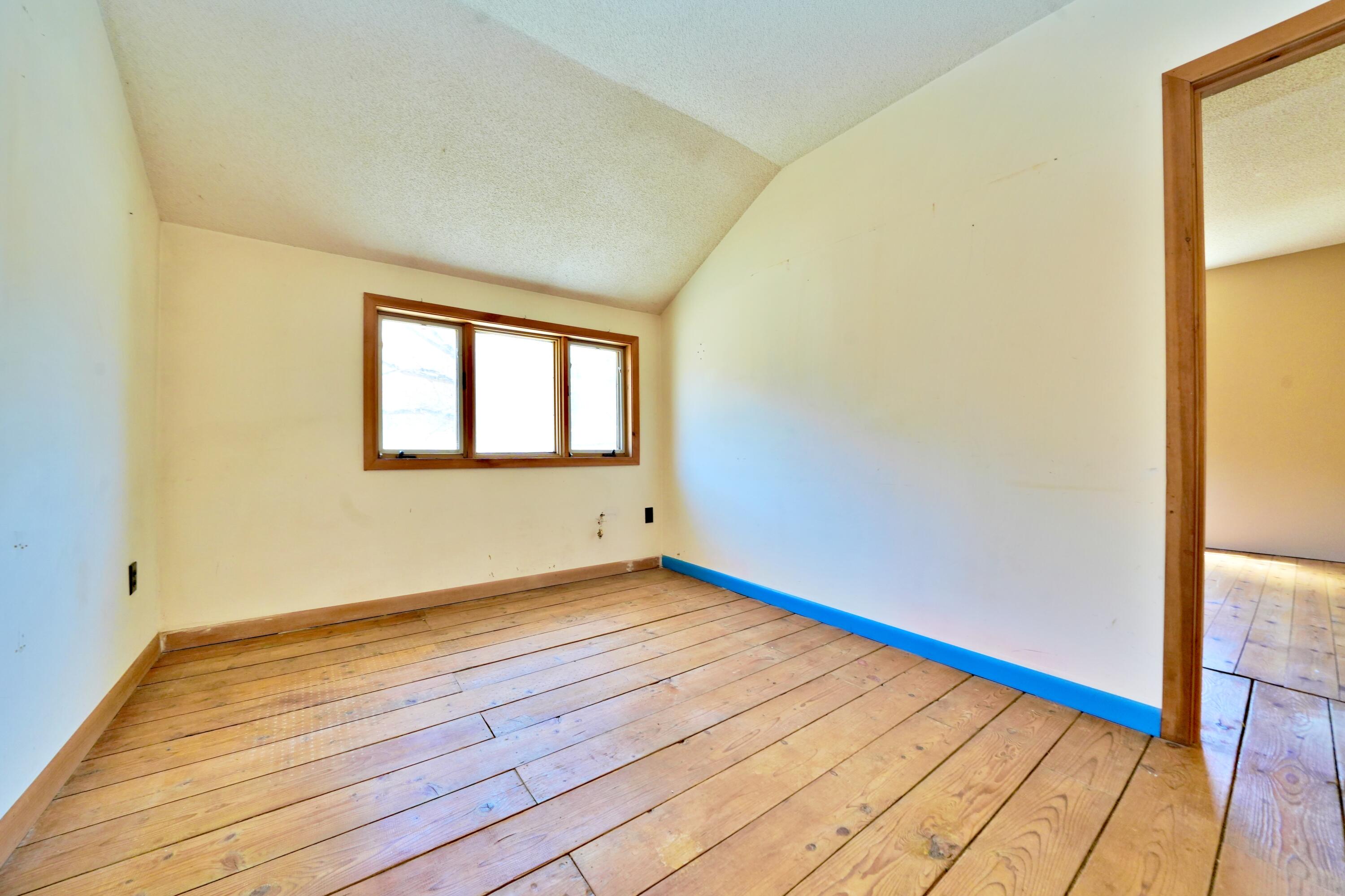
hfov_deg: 112.6
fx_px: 448
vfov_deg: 90.0
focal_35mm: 12
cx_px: 672
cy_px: 448
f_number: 8
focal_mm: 12
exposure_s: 1/30
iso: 1000
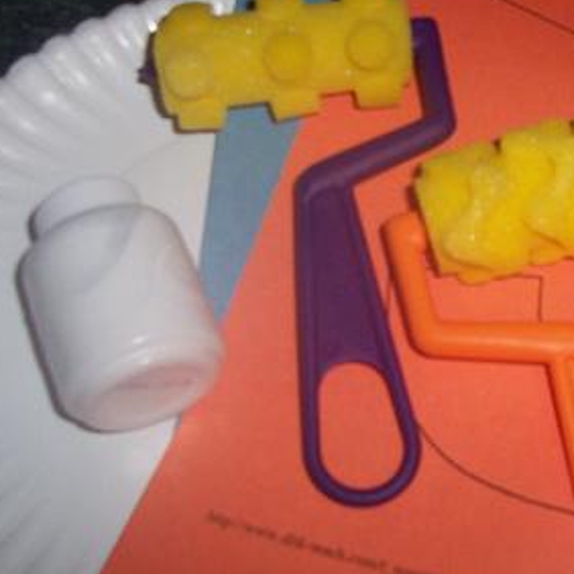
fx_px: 1107
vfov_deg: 29.0
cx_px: 470
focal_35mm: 59
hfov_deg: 28.4
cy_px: 229
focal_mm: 5.6
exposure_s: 1/60
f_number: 2.8
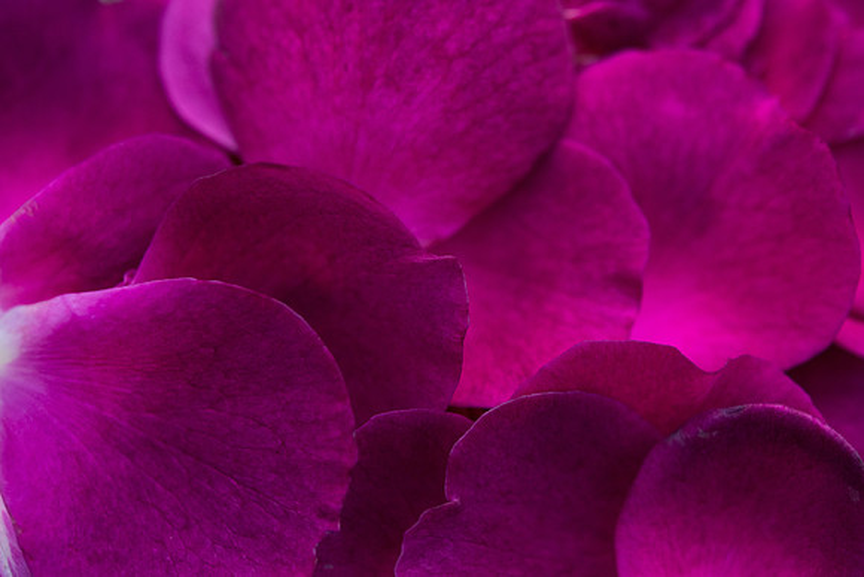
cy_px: 295
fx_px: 1778
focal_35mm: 74
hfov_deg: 27.2
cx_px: 533
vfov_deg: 18.4
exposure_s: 1/60
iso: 400
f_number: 4
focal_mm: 60
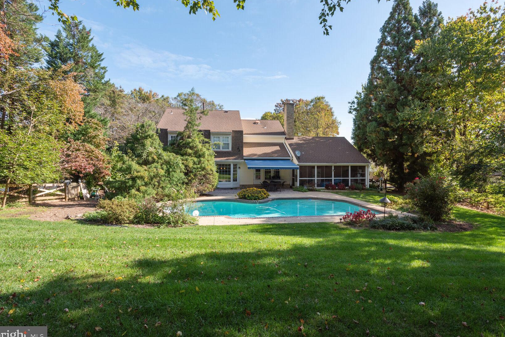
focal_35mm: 18
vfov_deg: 67.4
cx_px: 257
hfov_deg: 90.0
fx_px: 252
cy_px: 167
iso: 200
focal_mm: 17
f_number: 8
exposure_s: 1/400
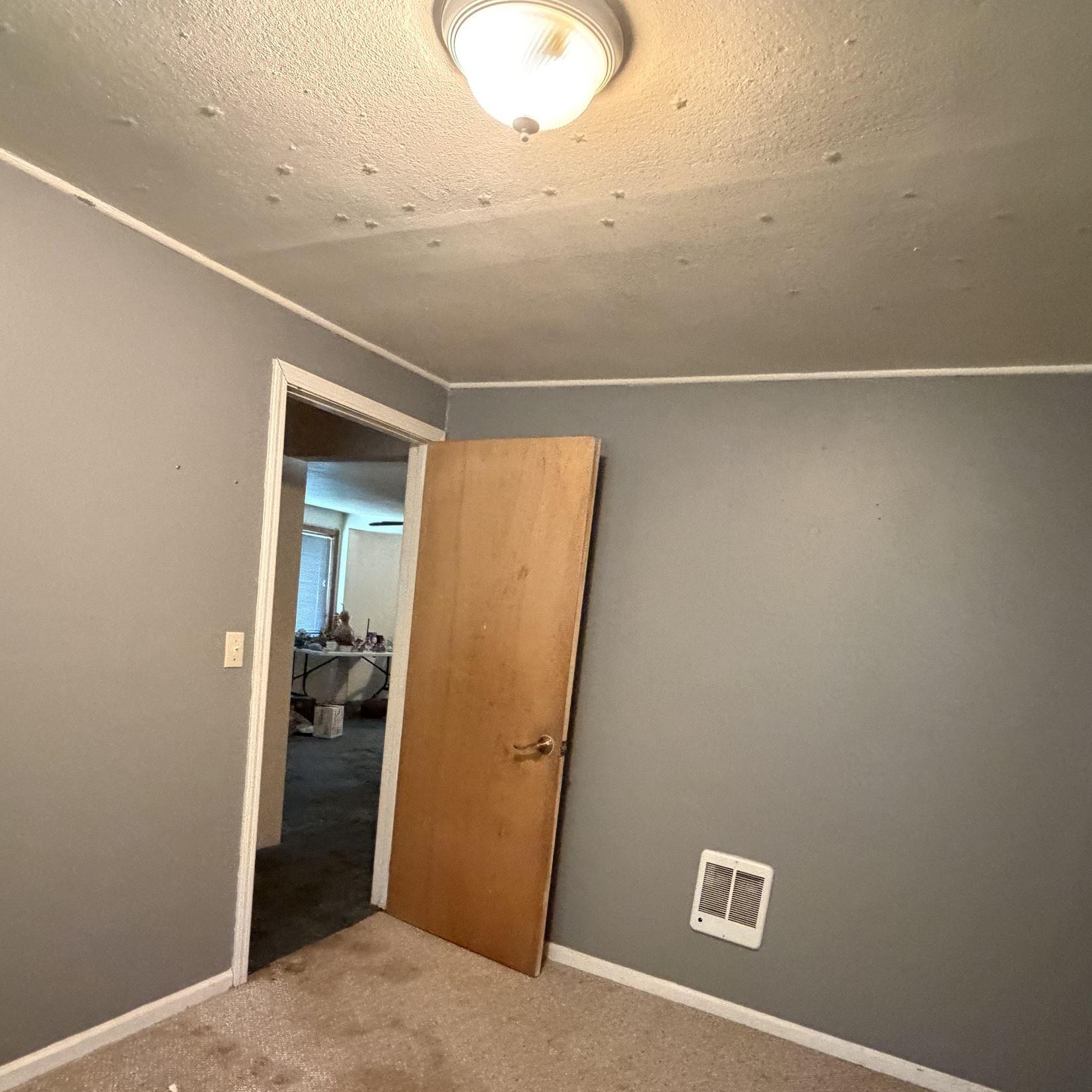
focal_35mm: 23
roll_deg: -5.0
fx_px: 821
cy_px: 706
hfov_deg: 67.3
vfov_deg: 65.9
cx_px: 556
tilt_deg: -8.2
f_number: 2.2
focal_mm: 2.22
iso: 1000
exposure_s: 1/60
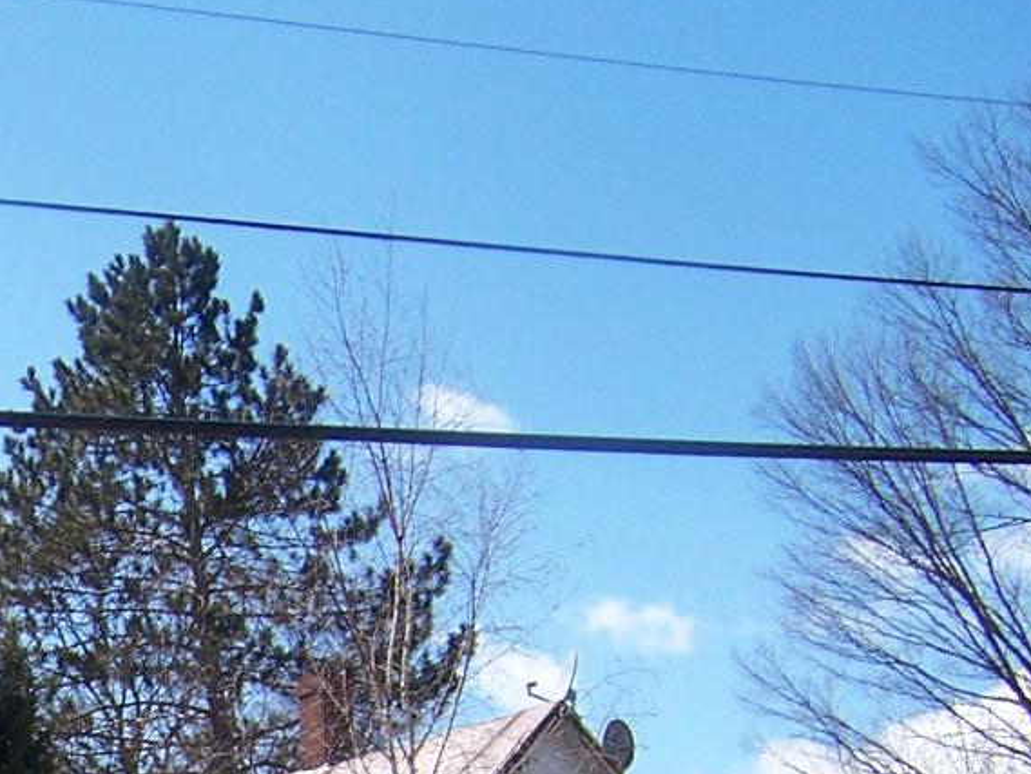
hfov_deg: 20.0
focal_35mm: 90
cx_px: -306
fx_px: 2681
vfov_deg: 15.5
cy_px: 1033
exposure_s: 1/750
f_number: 3.4
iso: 80
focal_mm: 5.5
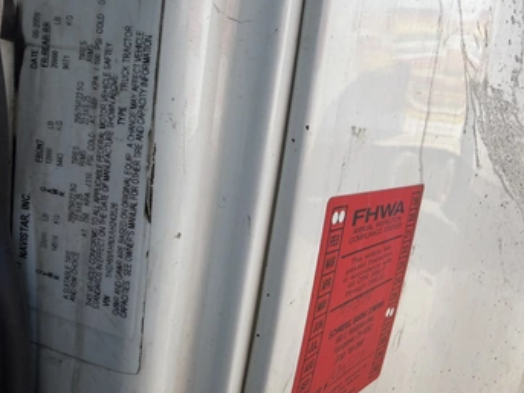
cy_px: 176
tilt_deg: -9.9
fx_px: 424
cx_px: 261
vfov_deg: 49.6
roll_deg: -7.4
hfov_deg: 63.5
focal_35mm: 28
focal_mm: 2.22
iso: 40
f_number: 2.2
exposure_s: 1/507
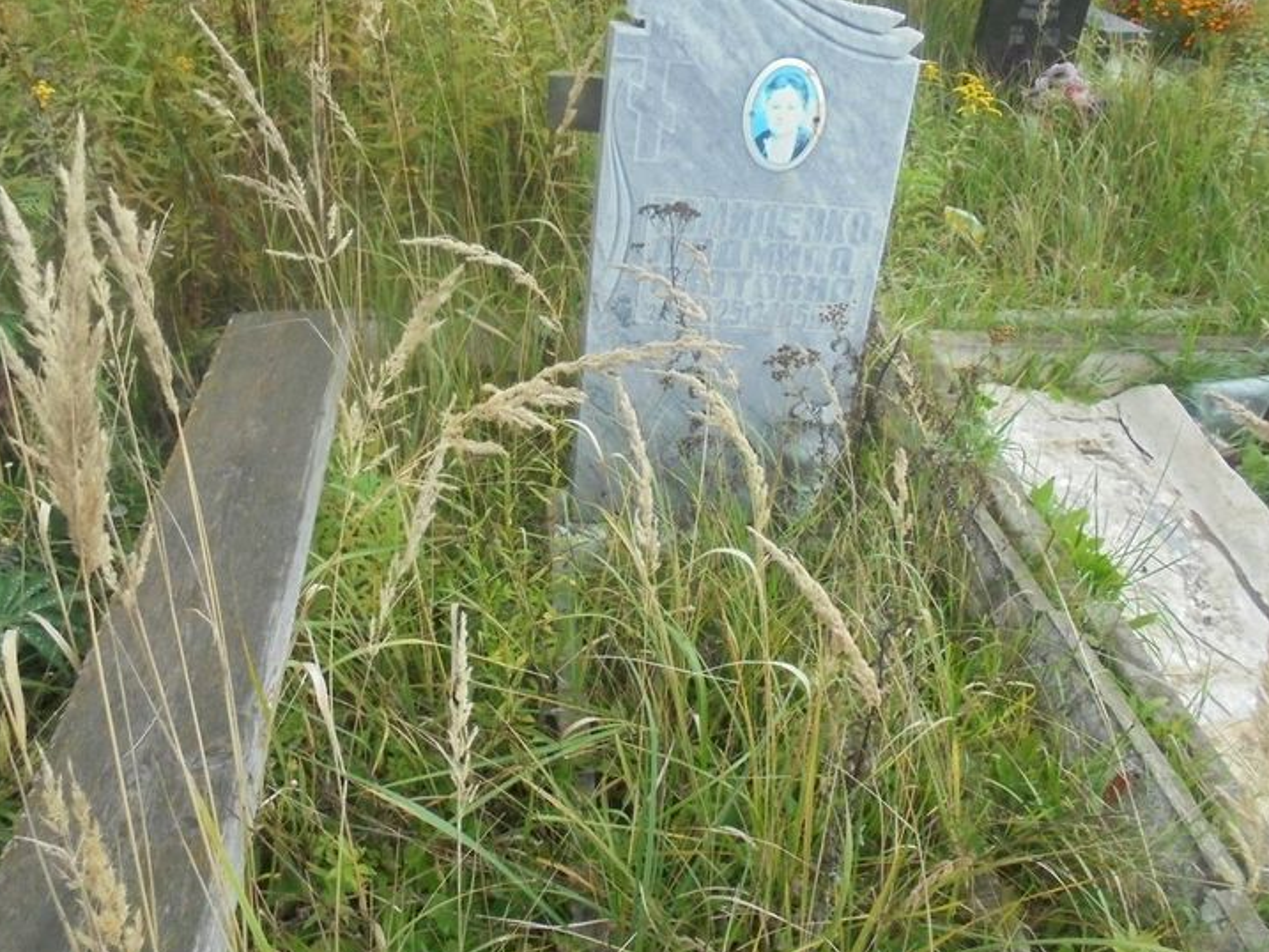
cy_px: 432
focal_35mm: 29
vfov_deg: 48.2
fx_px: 1063
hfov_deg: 61.7
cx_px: 635
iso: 320
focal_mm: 4.6
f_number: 3.5
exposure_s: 1/250
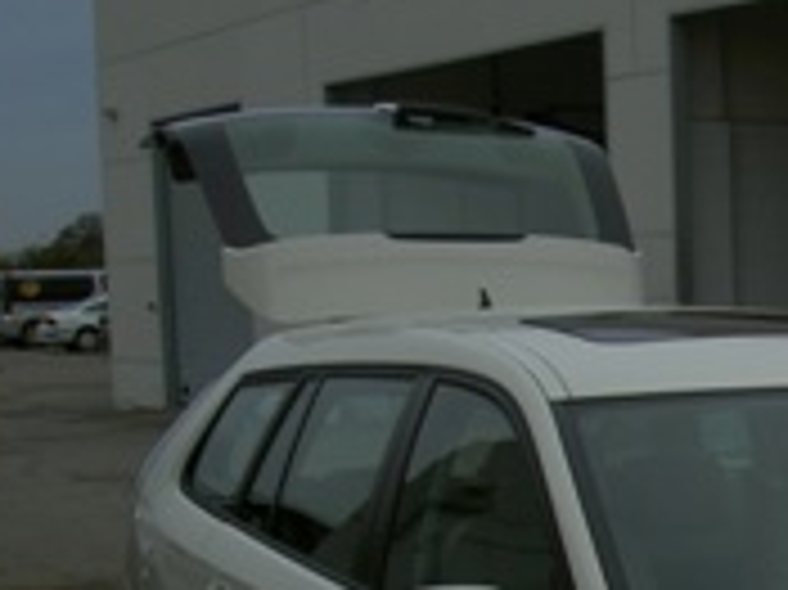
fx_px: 2275
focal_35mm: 100
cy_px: 734
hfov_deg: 18.6
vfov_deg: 14.3
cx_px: 946
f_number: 4.7
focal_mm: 8
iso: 100
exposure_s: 1/714
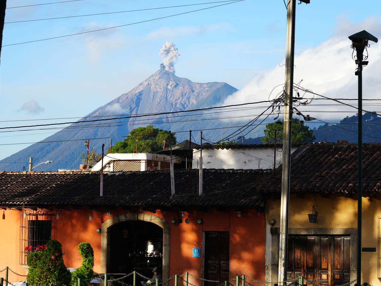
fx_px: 1365
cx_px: 162
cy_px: 132
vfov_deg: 12.0
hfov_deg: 15.9
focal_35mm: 124
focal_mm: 104
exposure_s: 1/200
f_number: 5.6
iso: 100
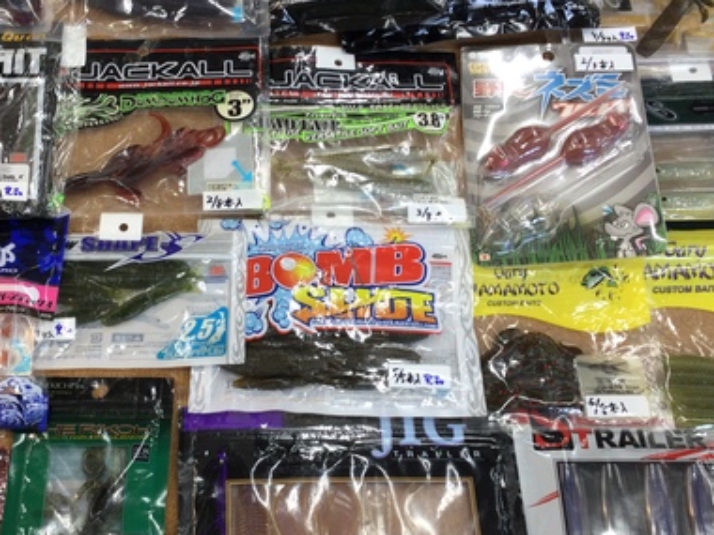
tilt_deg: -66.9
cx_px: 282
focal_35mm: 49
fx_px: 1011
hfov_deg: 38.7
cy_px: 261
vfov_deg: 29.7
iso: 32
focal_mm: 3.3
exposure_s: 1/60
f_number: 2.4
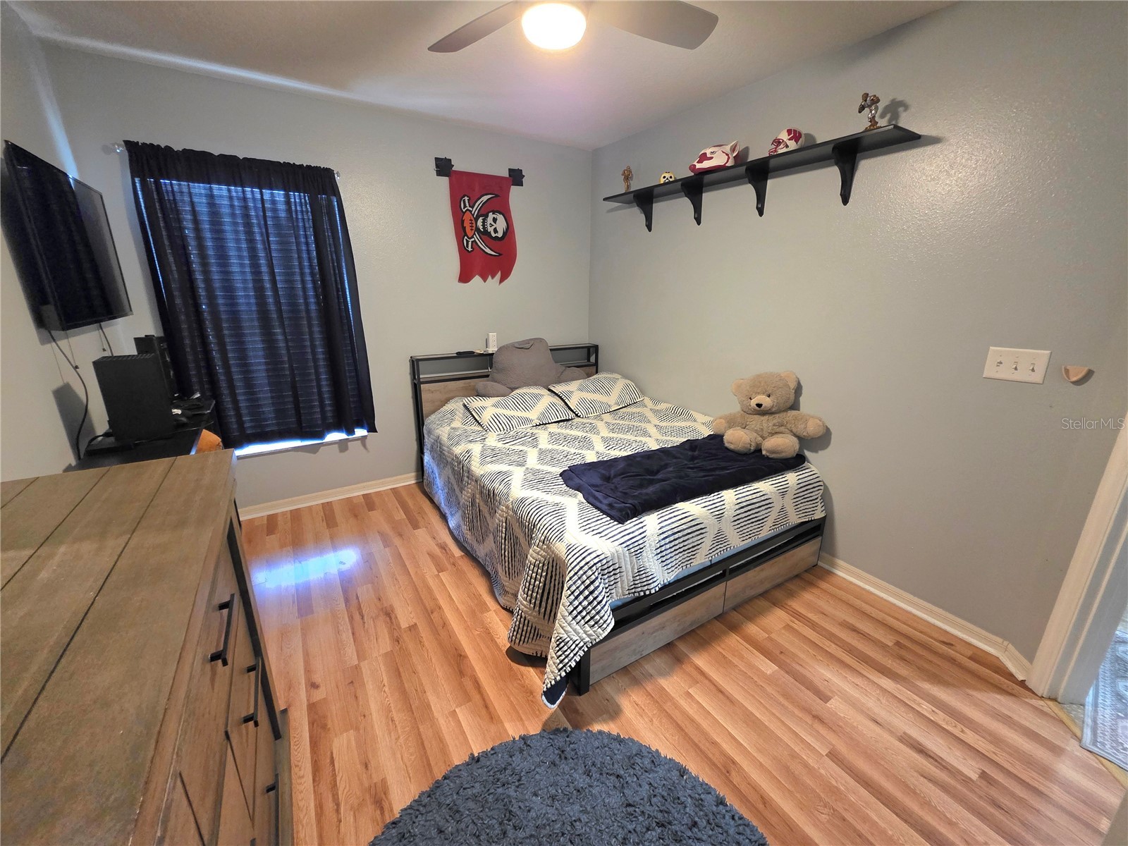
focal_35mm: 13
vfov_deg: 89.9
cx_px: 564
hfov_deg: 106.2
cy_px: 423
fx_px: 424
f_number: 1.9
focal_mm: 2.2
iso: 800
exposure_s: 1/60.2
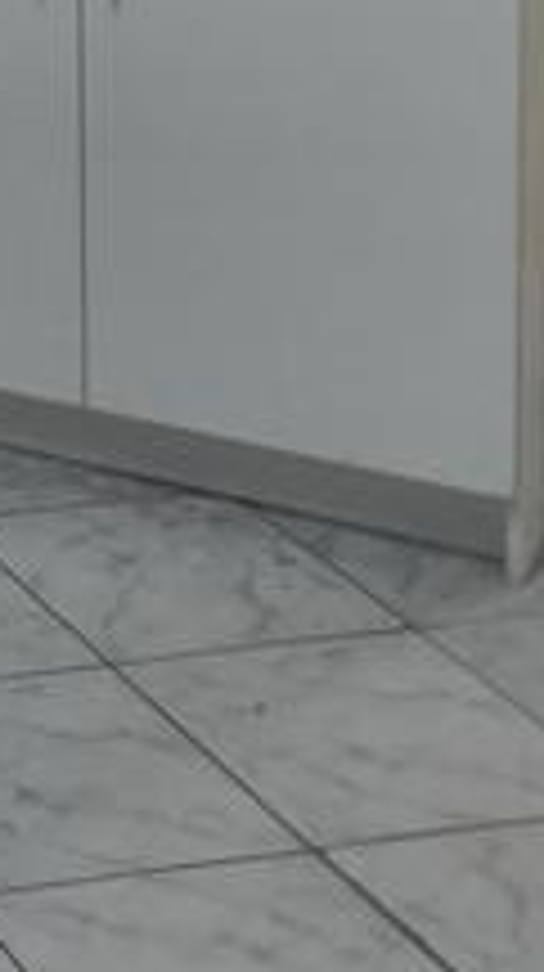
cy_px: -360
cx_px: -998
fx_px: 2701
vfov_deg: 18.6
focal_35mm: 105
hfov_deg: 9.4
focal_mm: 4.75
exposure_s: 1/50
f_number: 1.8
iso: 106
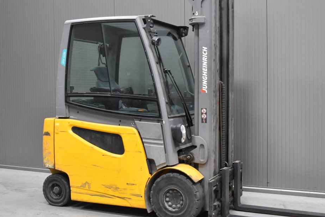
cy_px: 108
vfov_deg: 28.7
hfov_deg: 41.9
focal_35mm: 47
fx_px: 424
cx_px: 158
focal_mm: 24
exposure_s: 1/50
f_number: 5
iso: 1600
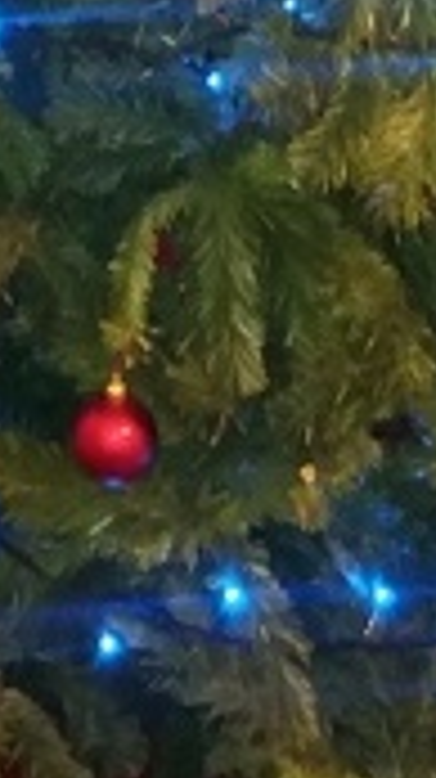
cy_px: -427
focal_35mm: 106
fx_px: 2184
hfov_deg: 11.1
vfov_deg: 17.8
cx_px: -153
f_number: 1.9
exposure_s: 1/15
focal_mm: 3.7
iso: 250
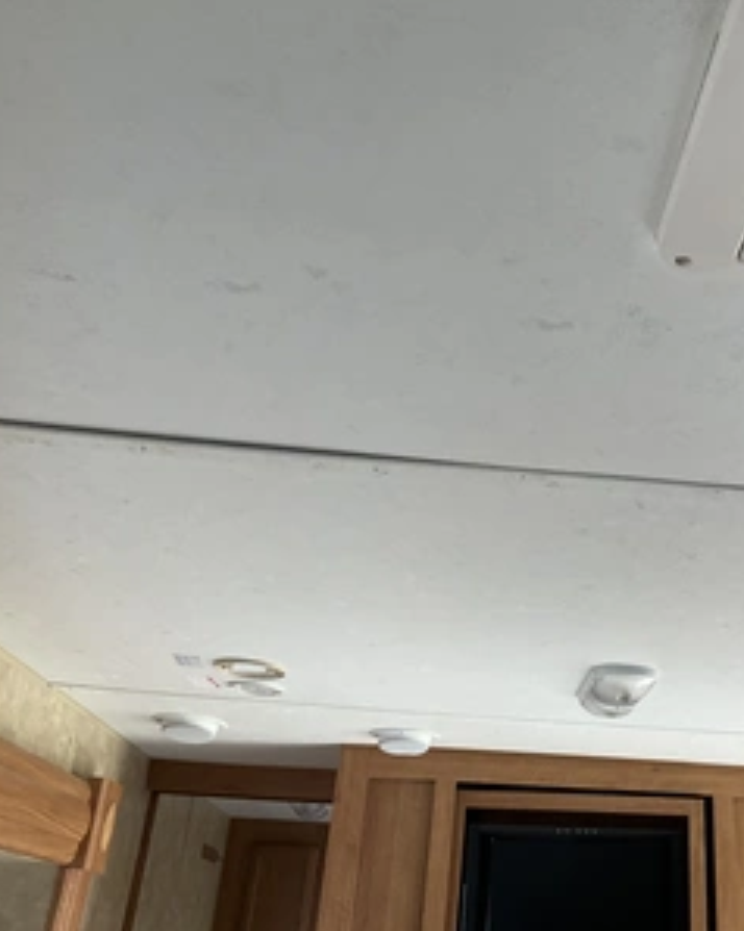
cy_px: 466
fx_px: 1047
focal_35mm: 38
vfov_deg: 48.0
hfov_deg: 37.9
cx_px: 578
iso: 64
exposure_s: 1/122
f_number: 1.8
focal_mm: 3
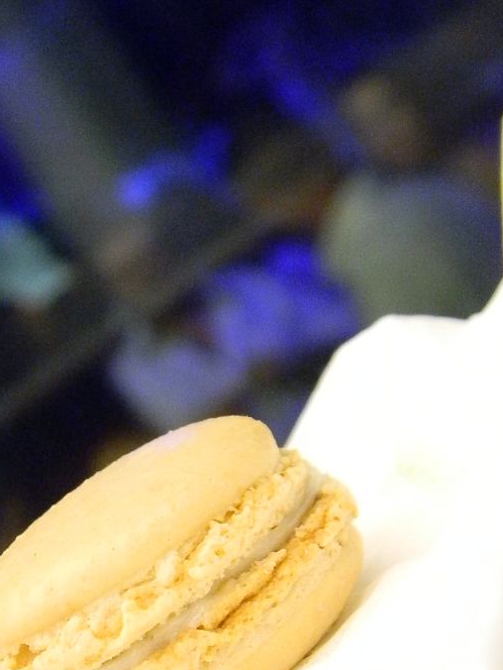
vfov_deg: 21.6
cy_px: 490
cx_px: 108
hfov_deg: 16.3
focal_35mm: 90
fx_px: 1744
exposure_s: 1/3.4
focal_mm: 10.1
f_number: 4.1
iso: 200
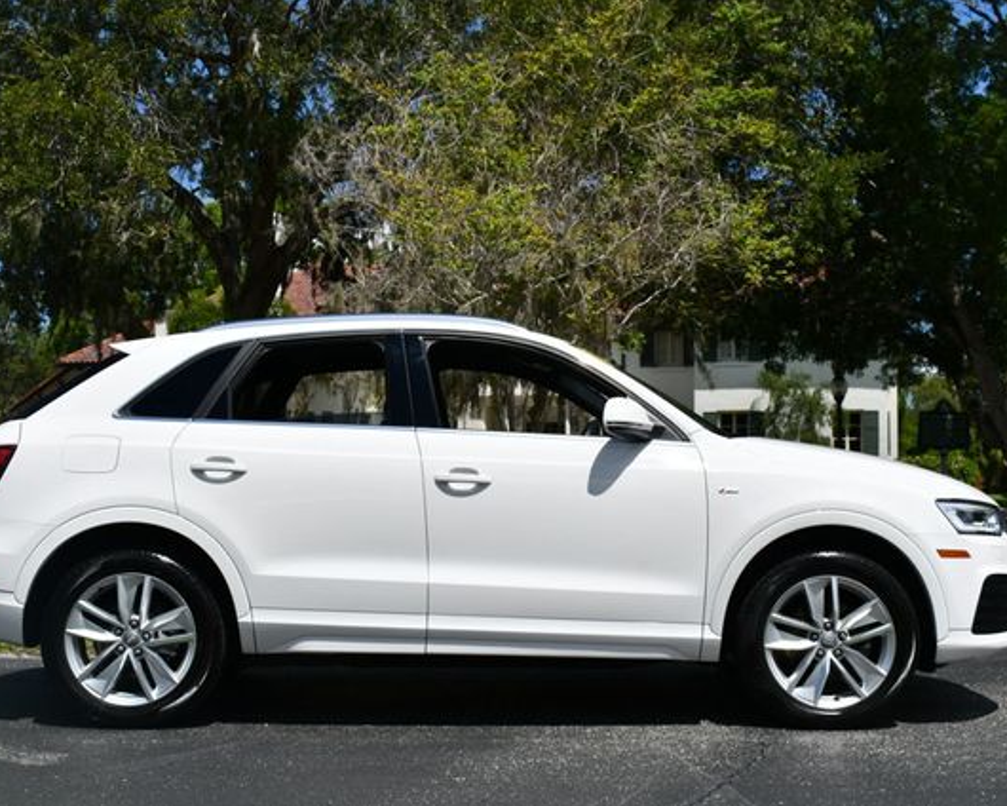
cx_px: 496
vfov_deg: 29.7
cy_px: 403
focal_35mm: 51
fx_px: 1520
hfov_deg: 36.7
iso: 100
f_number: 10
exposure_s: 1/400
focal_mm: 30
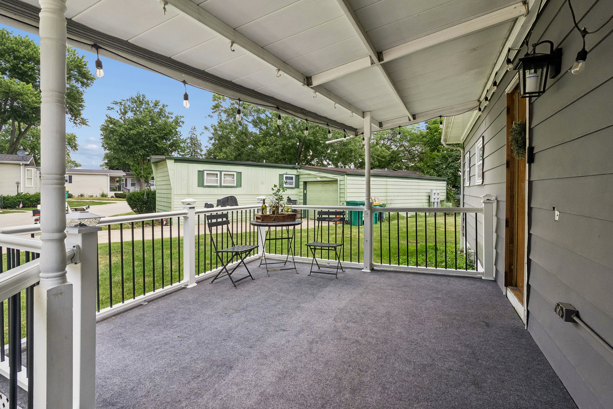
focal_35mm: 17
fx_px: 289
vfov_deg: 70.4
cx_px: 301
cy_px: 207
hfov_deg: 93.3
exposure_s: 1/200
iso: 400
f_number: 8
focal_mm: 8
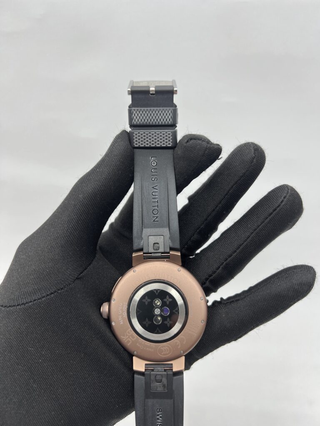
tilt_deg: -33.9
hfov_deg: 53.1
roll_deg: -0.2
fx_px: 320
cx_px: 160
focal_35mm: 26
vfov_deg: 67.3
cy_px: 213
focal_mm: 5.7
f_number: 1.5
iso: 50
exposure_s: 1/100
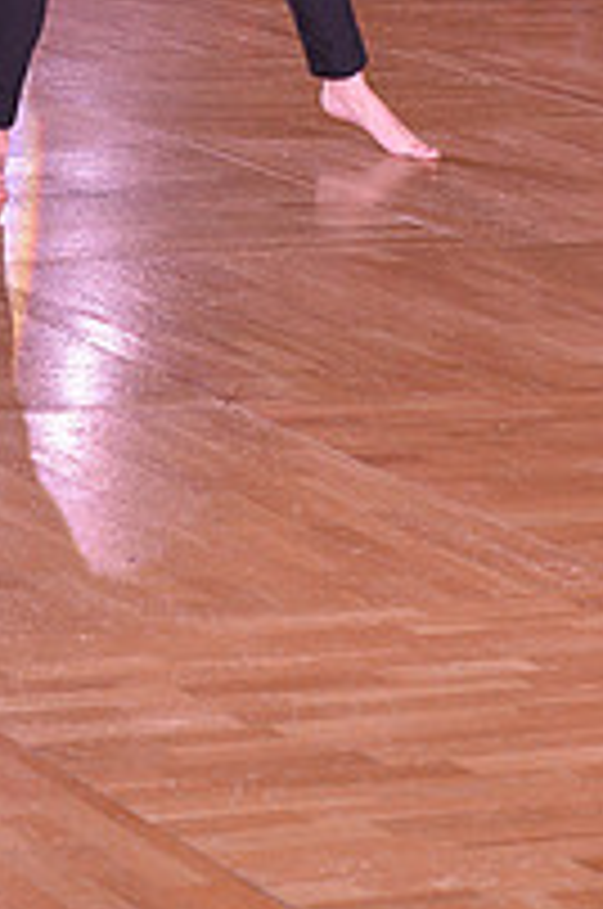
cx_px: -182
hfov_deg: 6.7
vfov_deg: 10.0
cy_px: -364
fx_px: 5067
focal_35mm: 201
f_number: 6.3
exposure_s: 1/250
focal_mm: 70
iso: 2000
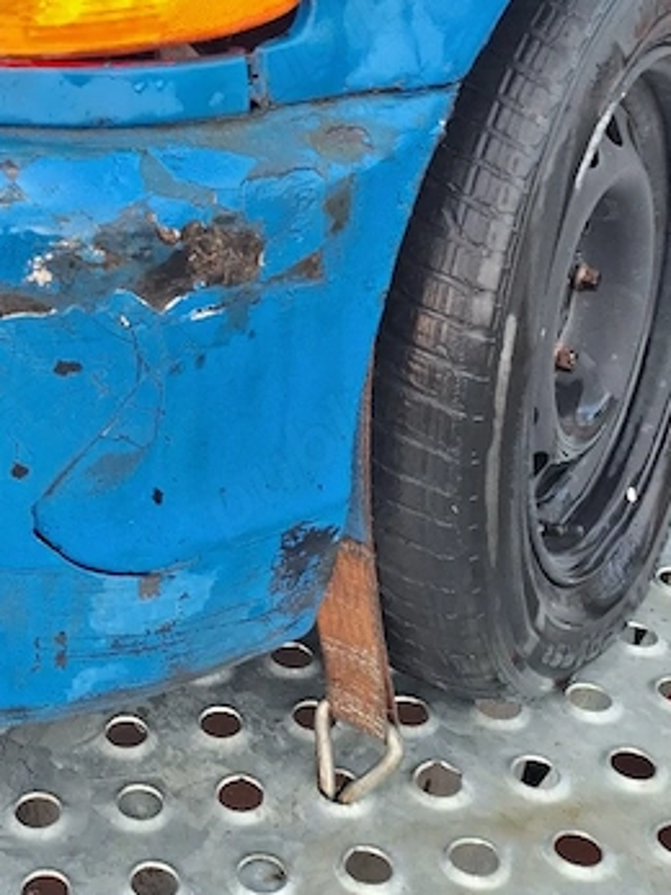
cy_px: 67
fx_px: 1371
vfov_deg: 34.0
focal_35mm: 53
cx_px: 72
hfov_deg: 26.6
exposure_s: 1/125
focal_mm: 5.54
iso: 40
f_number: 1.8
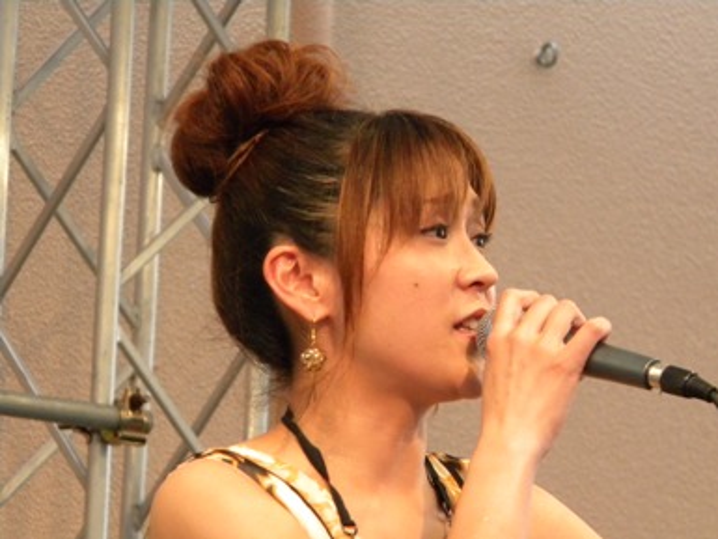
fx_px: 5768
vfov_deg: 5.3
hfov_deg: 7.1
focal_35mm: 278
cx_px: 359
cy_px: 270
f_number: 5.4
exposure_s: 1/140
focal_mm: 50.4
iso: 511
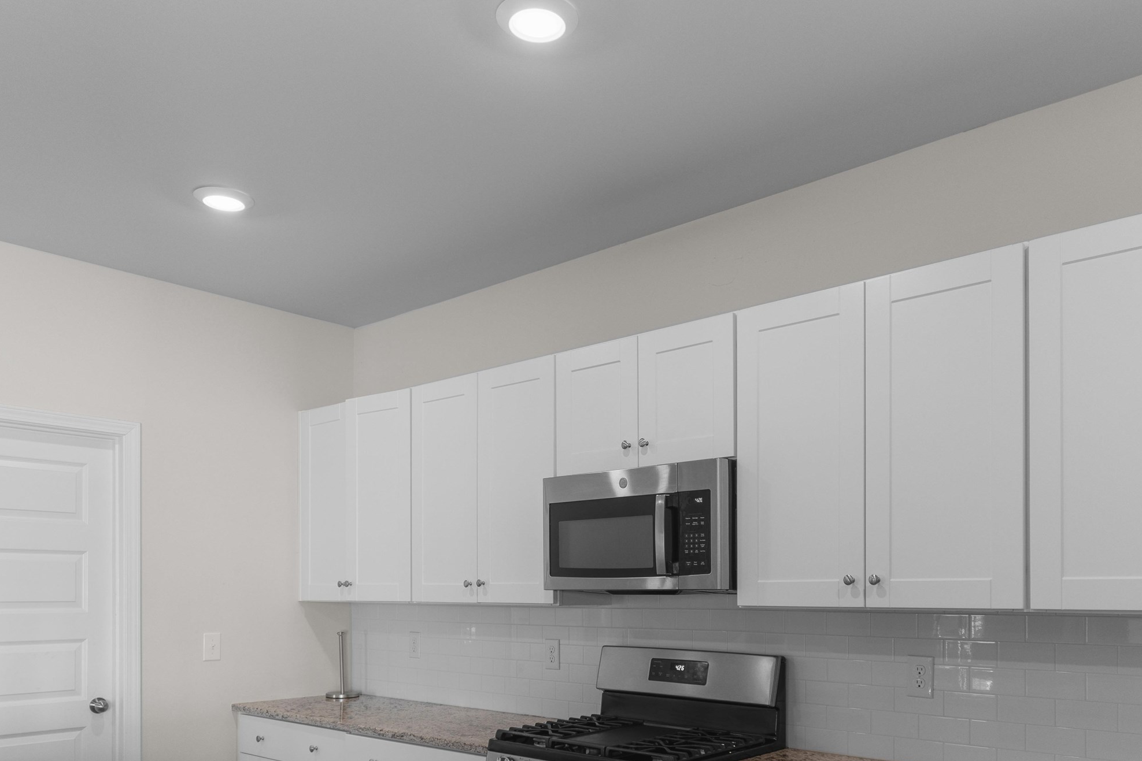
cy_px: 588
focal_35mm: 28
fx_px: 888
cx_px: 598
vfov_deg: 44.5
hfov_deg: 65.4
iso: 100
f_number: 4.8
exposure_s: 1/4
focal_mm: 12
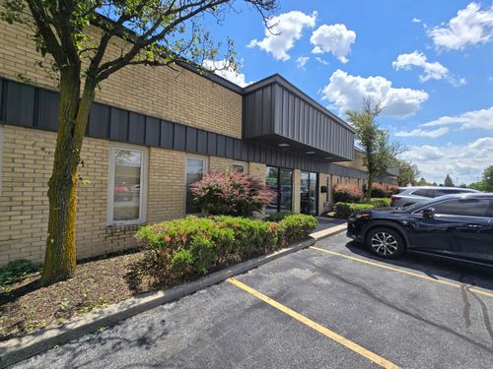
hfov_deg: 106.2
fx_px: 185
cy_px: 184
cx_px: 246
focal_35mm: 13
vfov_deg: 89.9
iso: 50
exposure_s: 1/2600
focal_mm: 2.2
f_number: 2.2
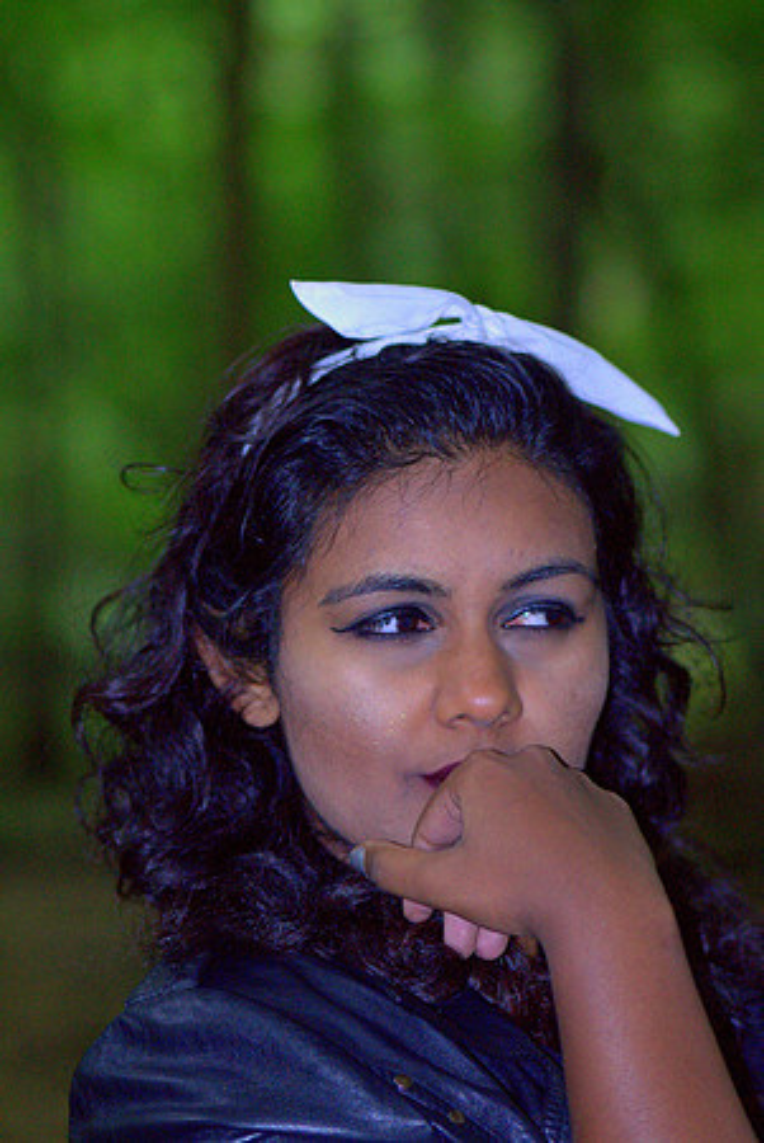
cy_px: 572
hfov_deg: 9.2
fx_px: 4764
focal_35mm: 150
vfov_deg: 13.7
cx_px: 382
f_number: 3.2
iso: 800
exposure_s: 1/60
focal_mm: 100
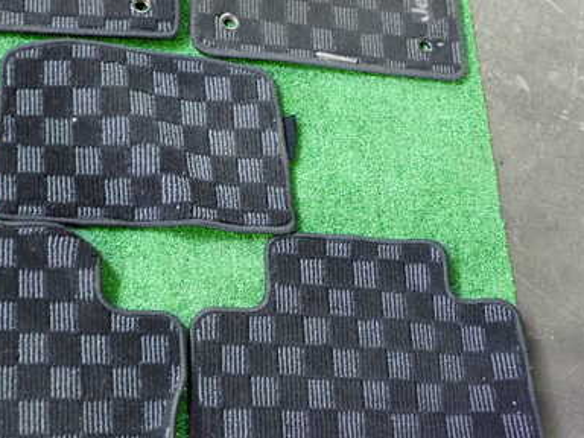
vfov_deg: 28.9
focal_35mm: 50
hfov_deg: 37.5
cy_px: 294
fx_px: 844
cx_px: 170
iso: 800
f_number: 2.4
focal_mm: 5.79
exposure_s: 1/25
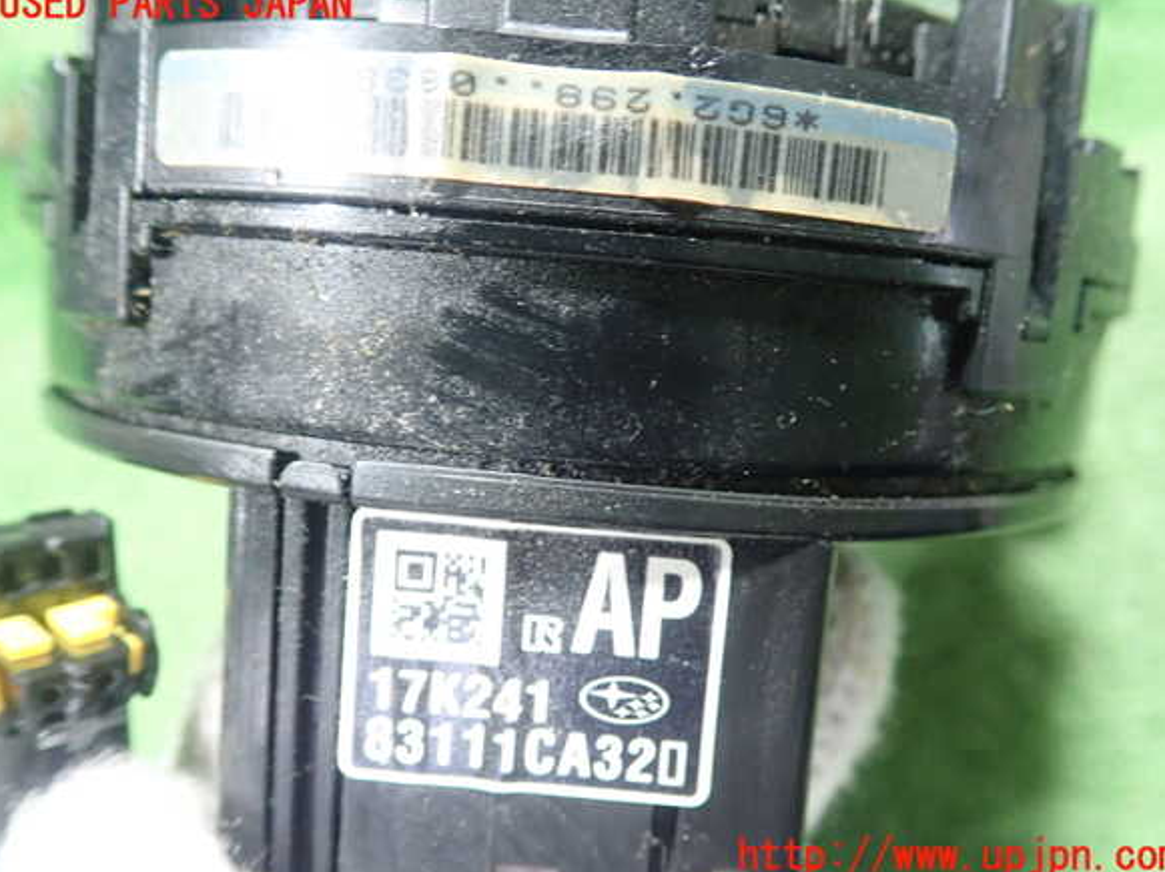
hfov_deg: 58.4
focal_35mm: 31
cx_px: 590
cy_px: 431
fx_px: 1043
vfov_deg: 45.4
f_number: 2.3
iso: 800
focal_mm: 5.5
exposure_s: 1/50
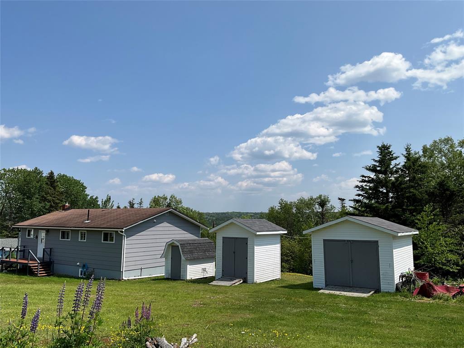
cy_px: 174
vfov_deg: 48.2
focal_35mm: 29
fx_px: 389
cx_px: 232
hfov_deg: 61.7
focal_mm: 3
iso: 25
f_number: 1.8
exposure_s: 1/3125
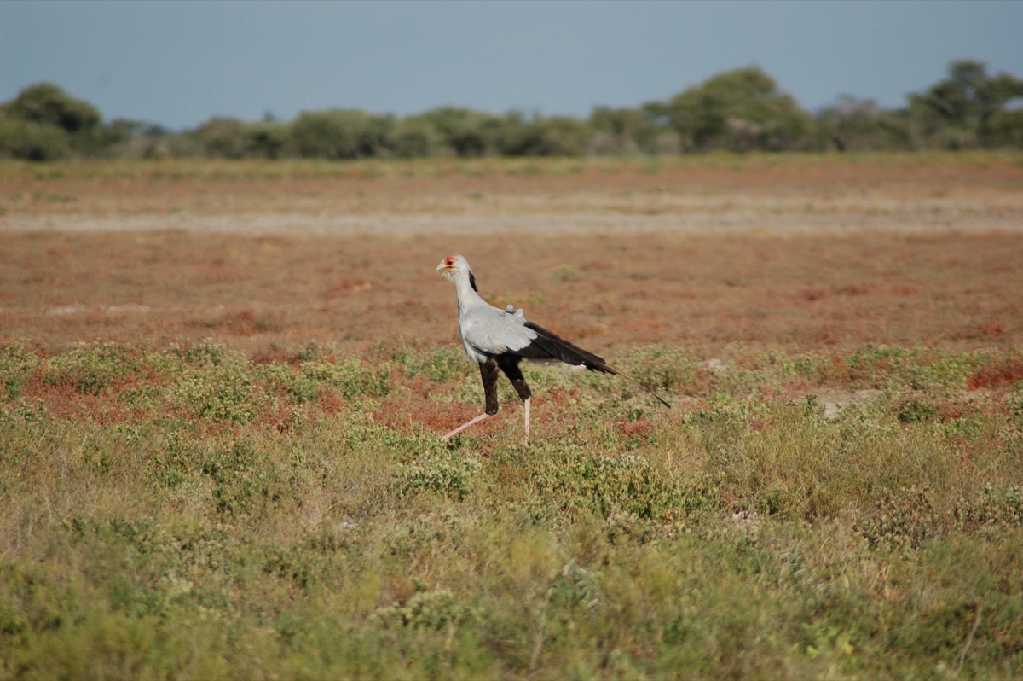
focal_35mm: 450
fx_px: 12777
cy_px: 340
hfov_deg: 4.6
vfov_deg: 3.0
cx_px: 512
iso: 320
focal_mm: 300
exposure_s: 1/2000
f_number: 5.6
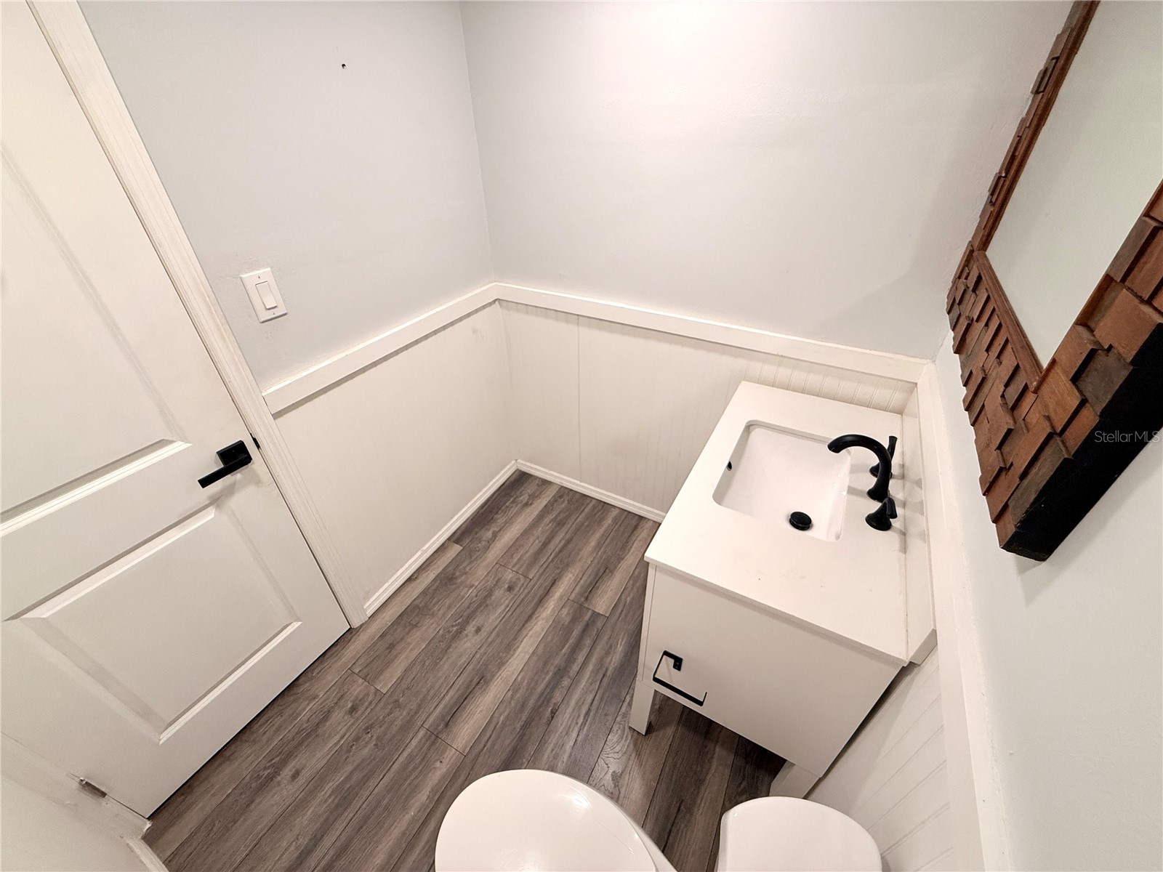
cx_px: 582
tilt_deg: -34.3
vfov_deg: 85.7
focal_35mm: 14
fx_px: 470
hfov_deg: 102.1
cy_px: 436
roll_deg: +1.2
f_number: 2.2
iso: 160
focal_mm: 2.22
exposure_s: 1/120
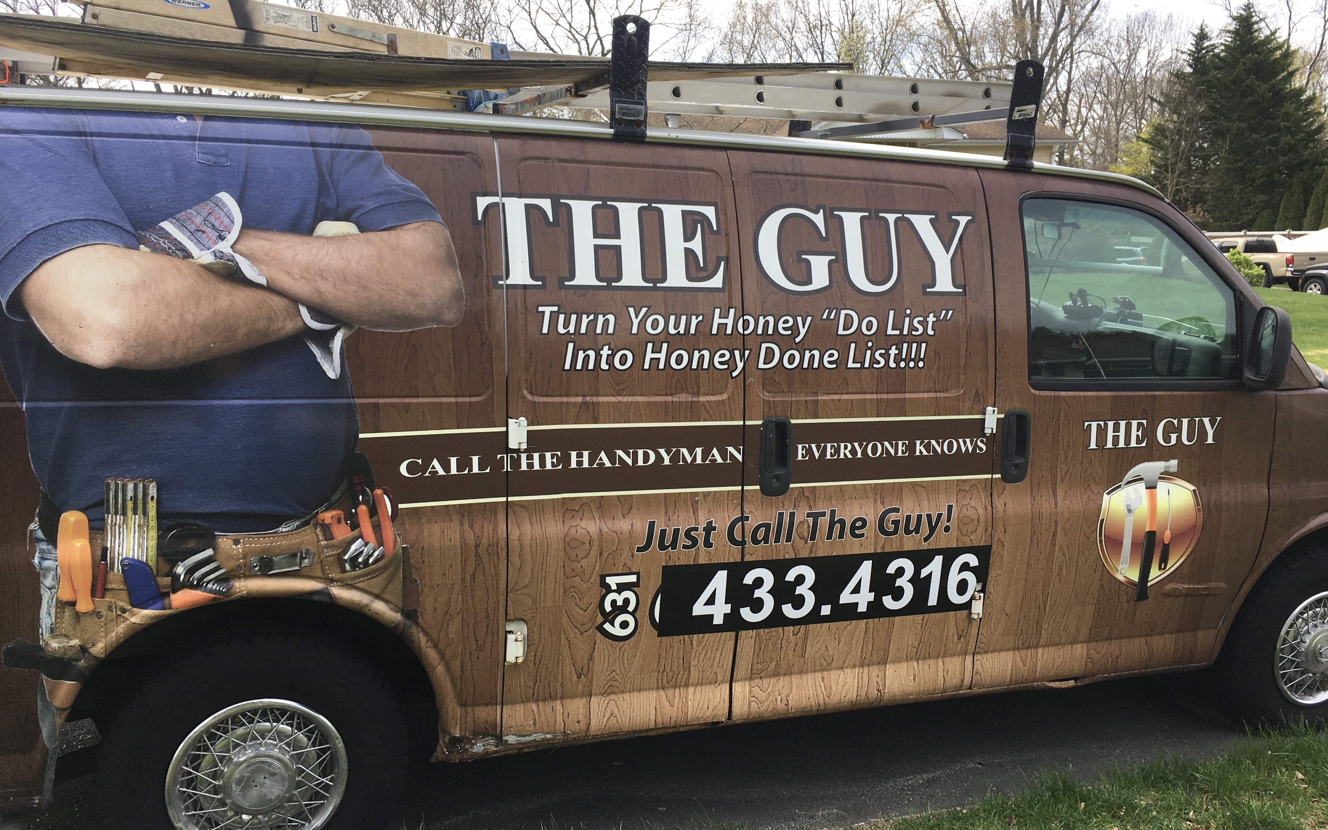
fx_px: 1122
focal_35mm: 31
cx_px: 660
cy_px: 421
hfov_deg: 61.2
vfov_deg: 40.6
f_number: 2.2
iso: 25
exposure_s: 1/605
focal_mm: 4.15
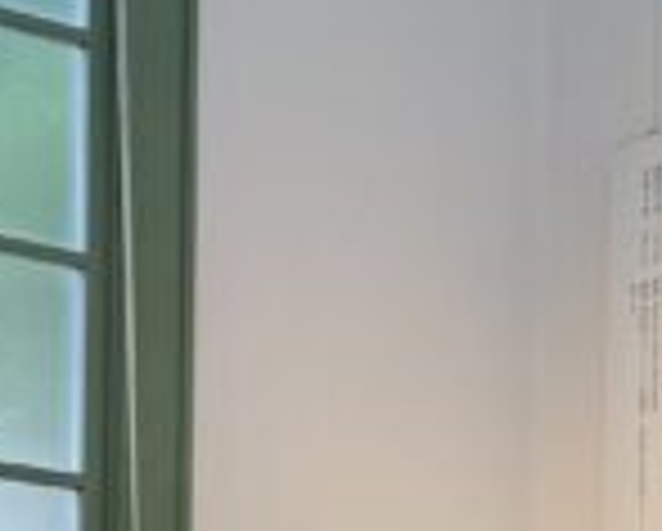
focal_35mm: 163
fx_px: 3198
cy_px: 927
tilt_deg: +0.6
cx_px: 473
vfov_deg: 9.1
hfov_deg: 11.8
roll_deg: -1.2
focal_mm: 6.76
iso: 100
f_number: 1.78
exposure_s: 1/333
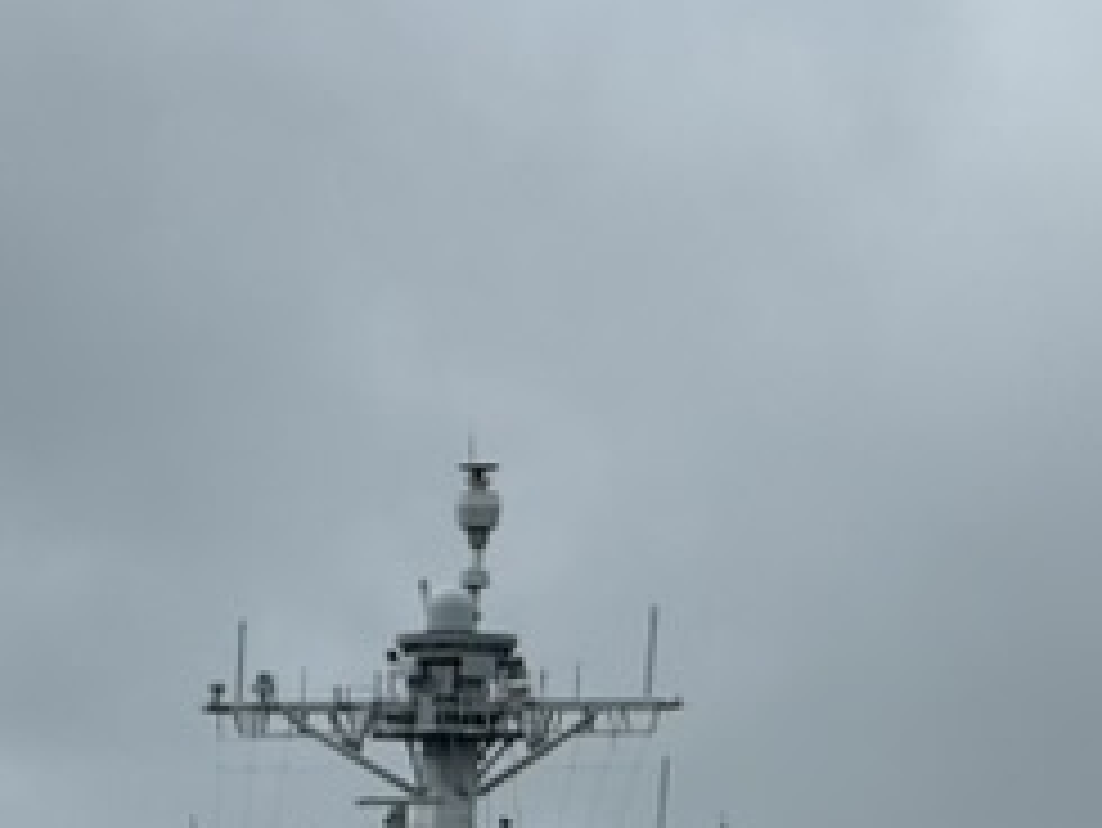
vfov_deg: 3.0
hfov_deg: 4.0
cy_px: 1422
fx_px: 15957
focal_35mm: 501
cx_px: 540
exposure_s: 1/1650
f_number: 2.8
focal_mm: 15.66
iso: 50
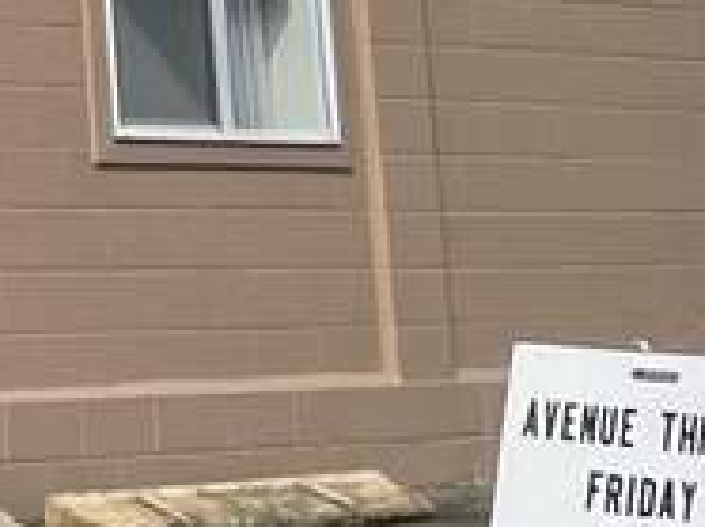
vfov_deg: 8.1
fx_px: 3417
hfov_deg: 10.2
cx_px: -1016
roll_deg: +0.8
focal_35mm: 168
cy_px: -785
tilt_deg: +14.9
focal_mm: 4.2
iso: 32
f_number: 1.6
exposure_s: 1/3125
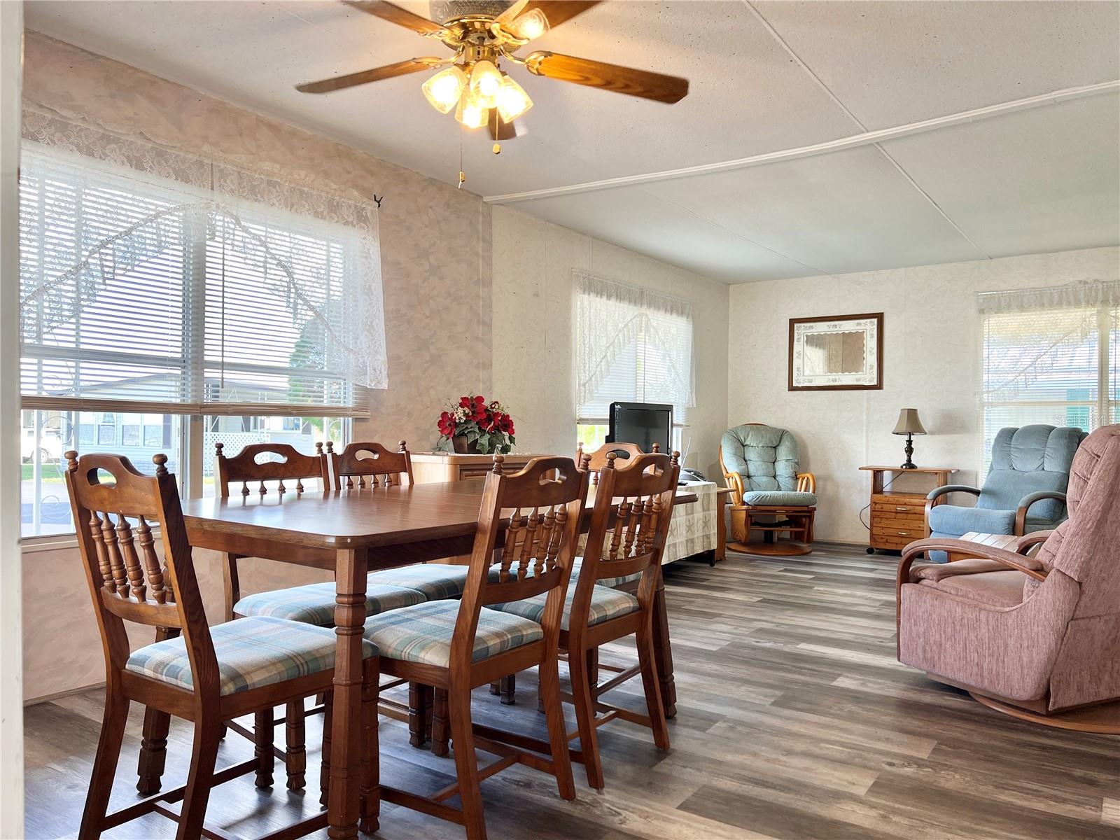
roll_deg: -0.8
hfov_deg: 67.3
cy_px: 420
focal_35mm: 26
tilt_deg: -0.1
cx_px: 560
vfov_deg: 53.1
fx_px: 841
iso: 40
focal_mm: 5.7
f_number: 1.5
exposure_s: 1/120
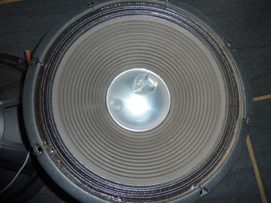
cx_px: 136
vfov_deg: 54.9
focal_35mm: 25
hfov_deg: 69.4
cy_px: 102
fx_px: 196
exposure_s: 1/60
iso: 100
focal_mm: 4.1
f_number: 3.3
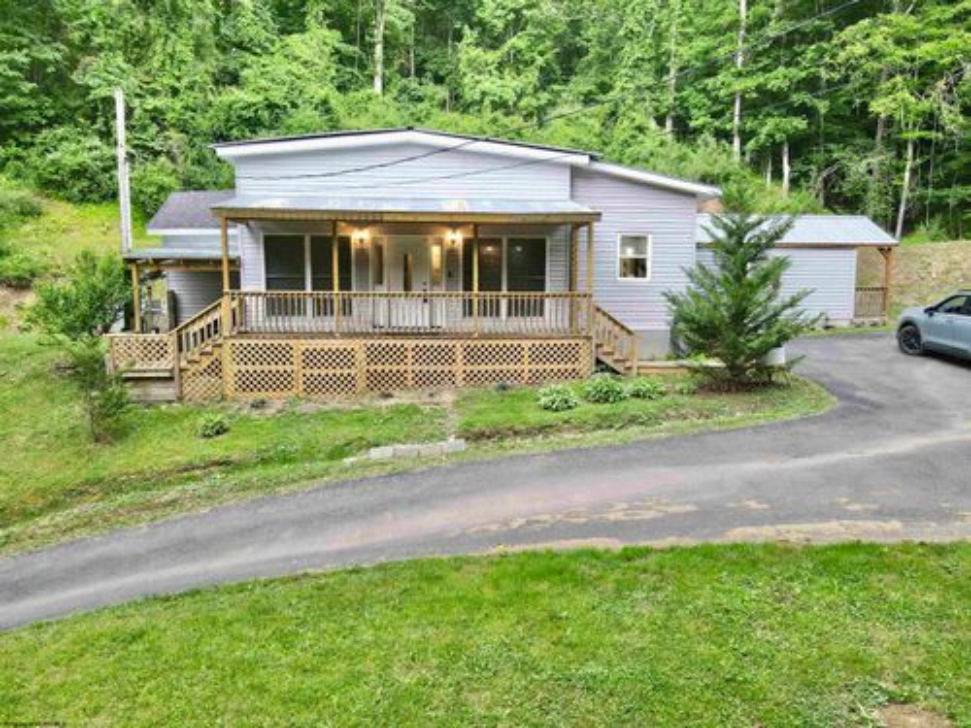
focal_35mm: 24
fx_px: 673
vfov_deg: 56.8
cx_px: 486
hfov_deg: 71.6
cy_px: 364
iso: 240
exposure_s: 1/15
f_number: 2.8
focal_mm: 4.5
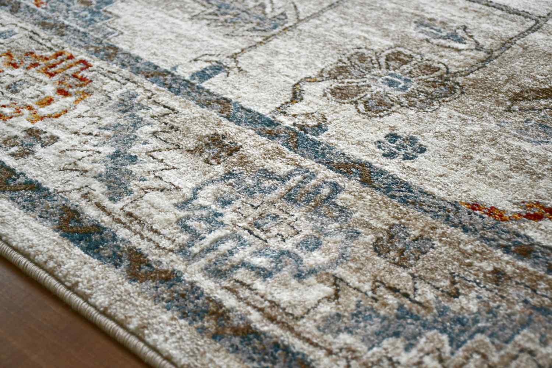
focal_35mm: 60
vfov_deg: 22.6
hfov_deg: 33.4
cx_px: 276
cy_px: 184
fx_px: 920
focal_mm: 40
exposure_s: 1/250
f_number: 4.5
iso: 800
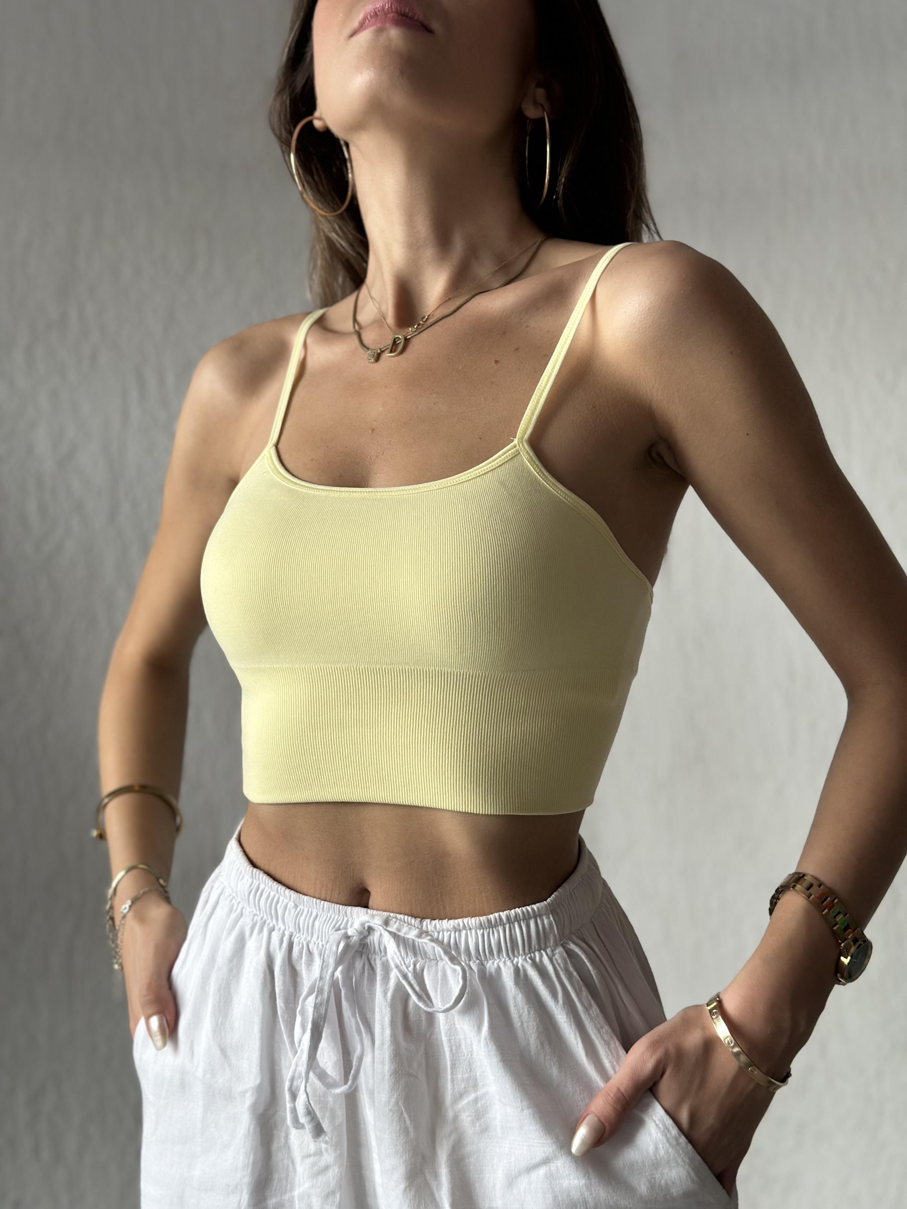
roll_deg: +1.0
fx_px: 1677
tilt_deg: +1.9
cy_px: 604
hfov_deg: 30.3
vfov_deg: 39.7
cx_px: 454
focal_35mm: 48
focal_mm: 6.86
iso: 64
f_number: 1.78
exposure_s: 1/148
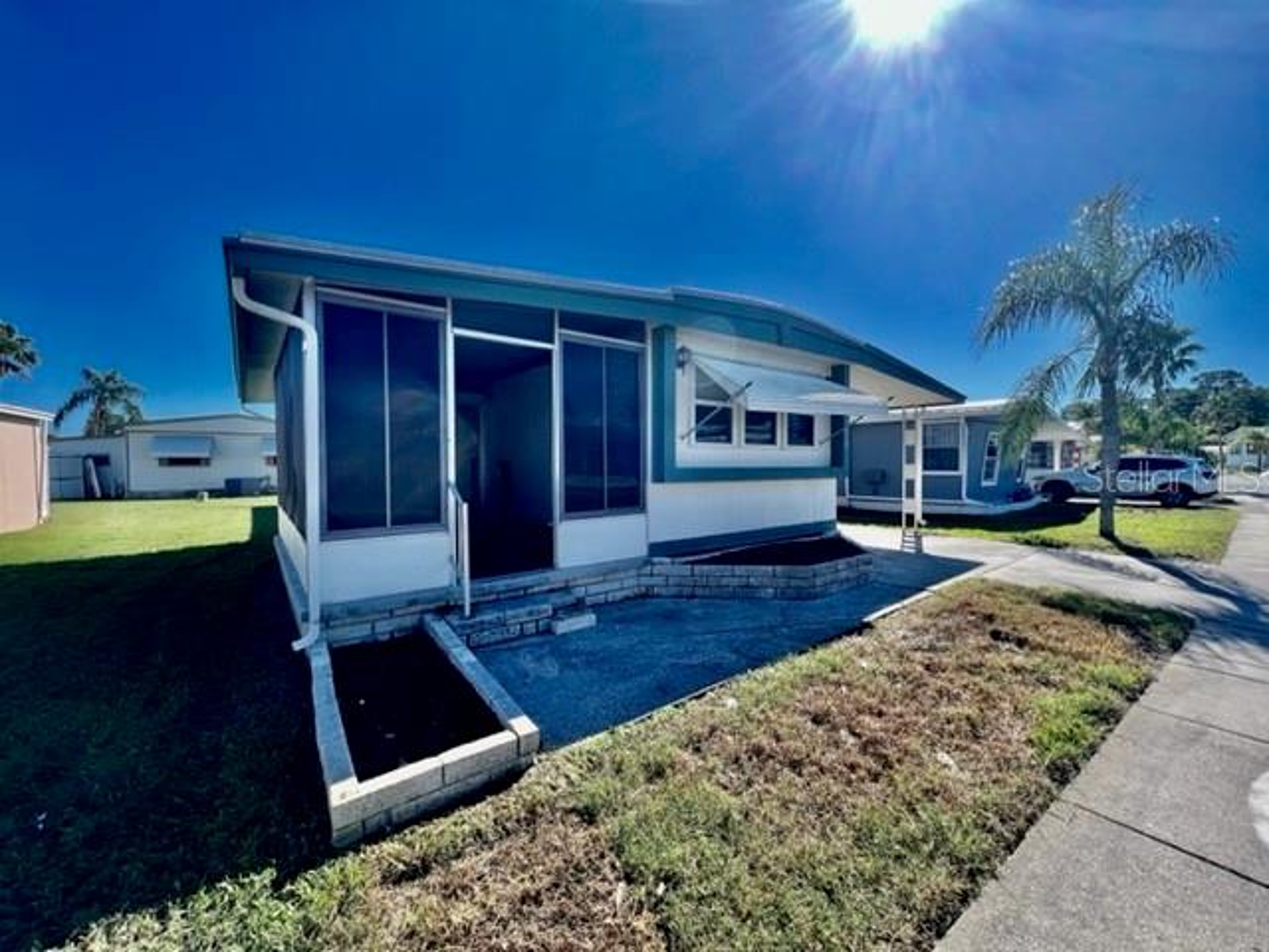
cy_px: 476
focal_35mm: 13
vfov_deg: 89.9
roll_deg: +0.2
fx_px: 477
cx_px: 634
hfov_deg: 106.2
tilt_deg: -2.5
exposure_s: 1/840
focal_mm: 1.57
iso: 32
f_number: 1.8
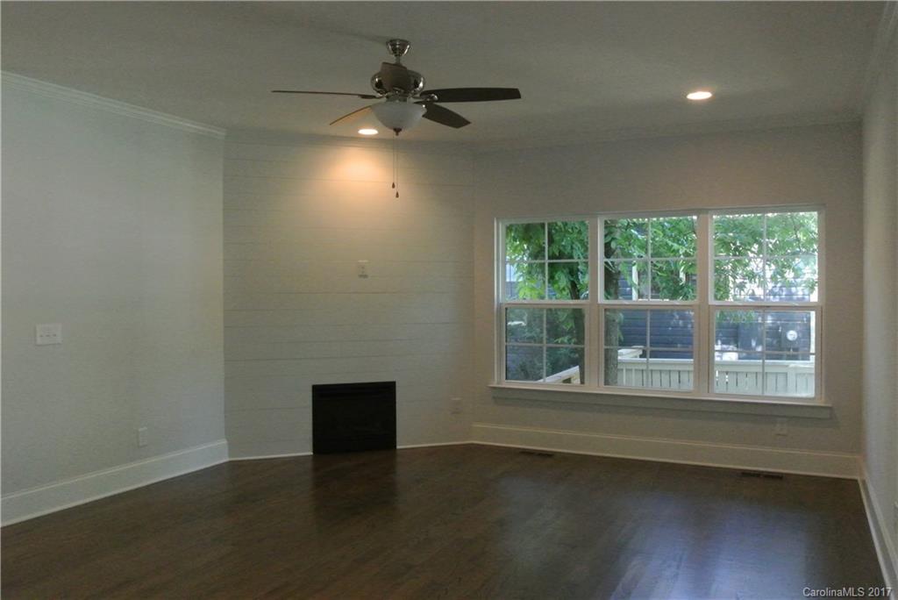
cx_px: 449
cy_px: 300
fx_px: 699
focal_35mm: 28
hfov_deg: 65.4
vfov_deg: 46.5
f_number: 3.5
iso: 3200
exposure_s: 1/60
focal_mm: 10.7
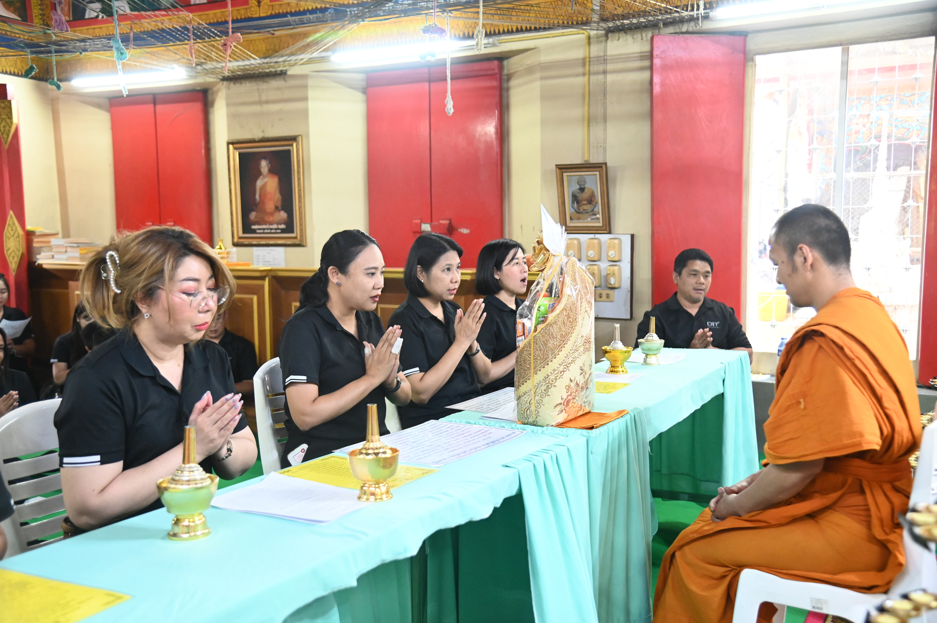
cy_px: 312
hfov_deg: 54.5
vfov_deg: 37.8
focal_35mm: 35
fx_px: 910
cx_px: 468
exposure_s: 1/100
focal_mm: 35
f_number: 4
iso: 8000
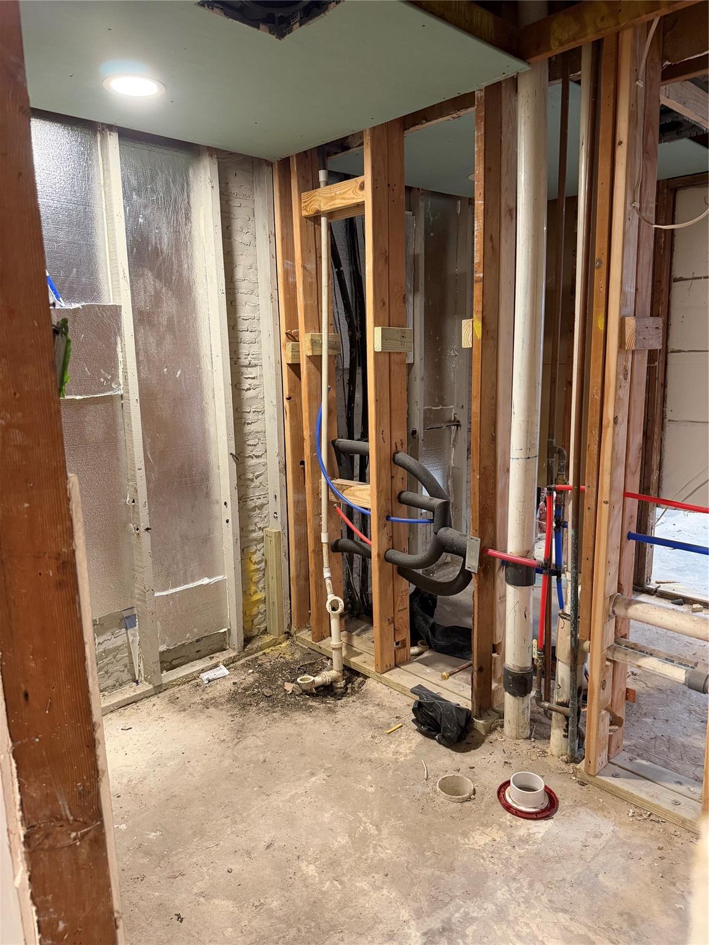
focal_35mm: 24
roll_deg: +2.8
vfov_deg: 71.6
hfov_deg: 56.8
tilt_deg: -10.7
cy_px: 472
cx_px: 354
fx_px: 655
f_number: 1.78
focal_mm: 6.76
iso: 400
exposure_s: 1/60
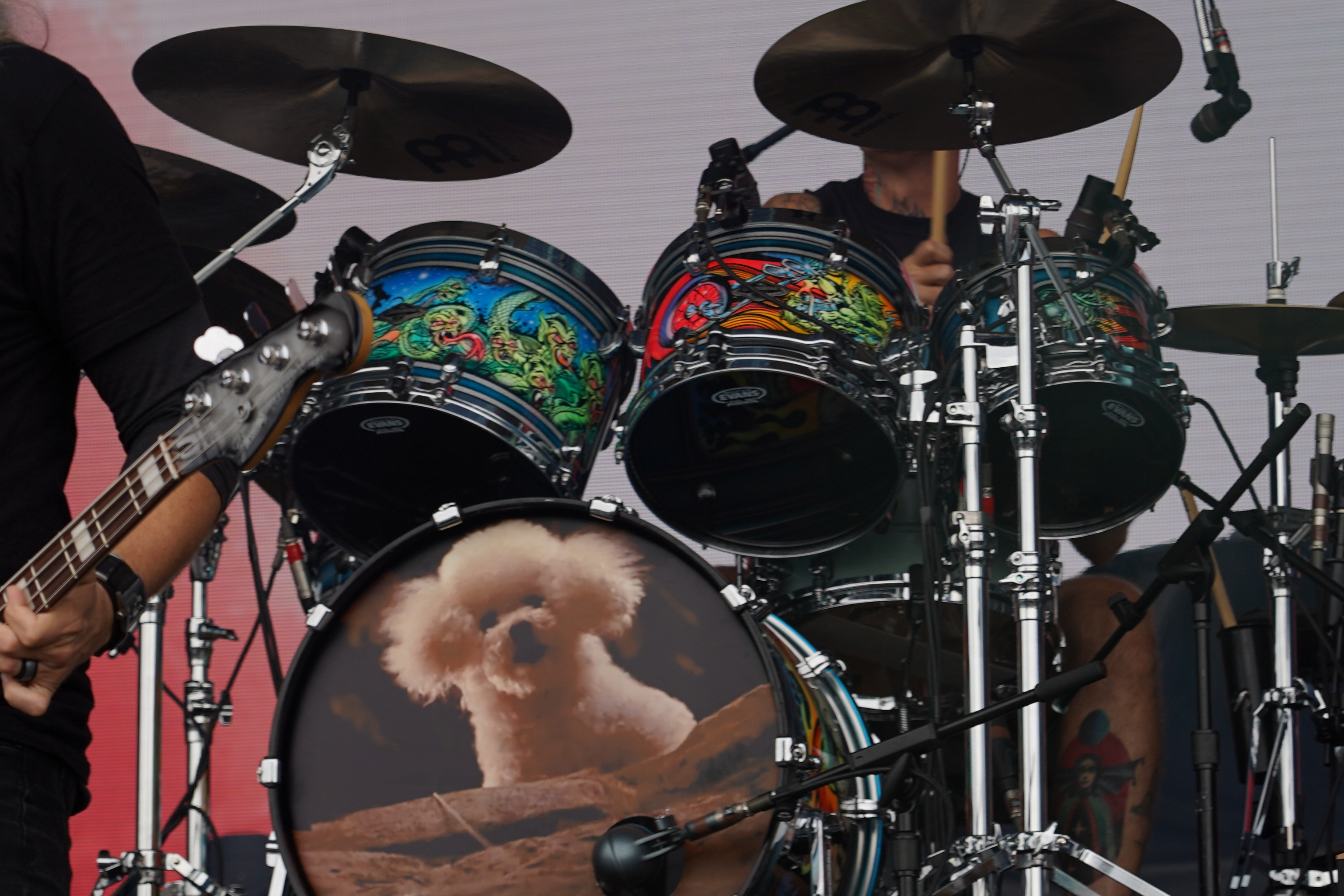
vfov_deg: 6.7
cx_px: 330
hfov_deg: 10.0
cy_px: 854
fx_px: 7653
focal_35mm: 205
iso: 100
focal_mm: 105
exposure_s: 1/250
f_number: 5.6
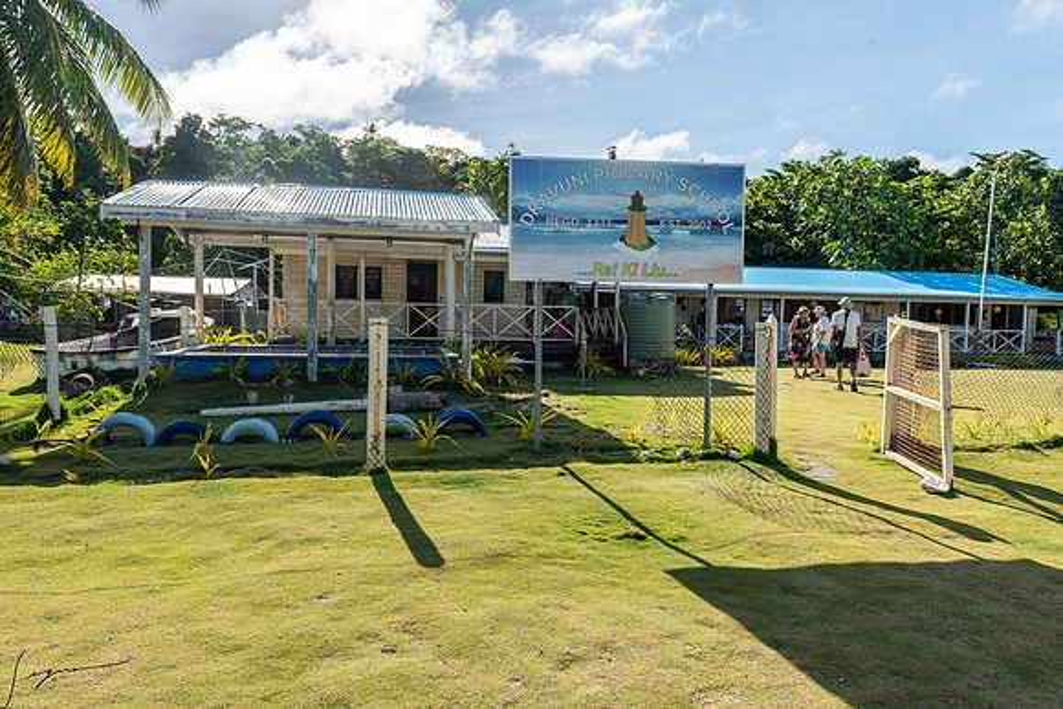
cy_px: 354
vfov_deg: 53.2
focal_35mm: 24
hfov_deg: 73.7
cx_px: 532
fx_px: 709
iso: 220
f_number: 8
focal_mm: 24
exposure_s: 1/400
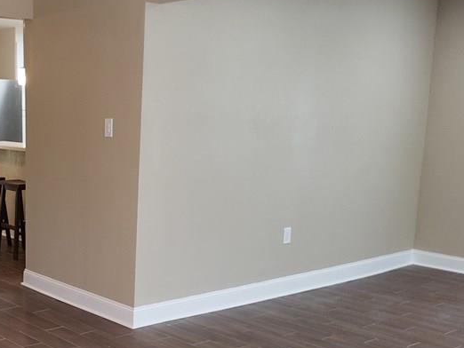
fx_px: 684
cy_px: 247
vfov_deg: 28.3
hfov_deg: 35.8
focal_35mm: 51
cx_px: 73
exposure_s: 1/60
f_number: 2.4
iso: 200
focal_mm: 4.3
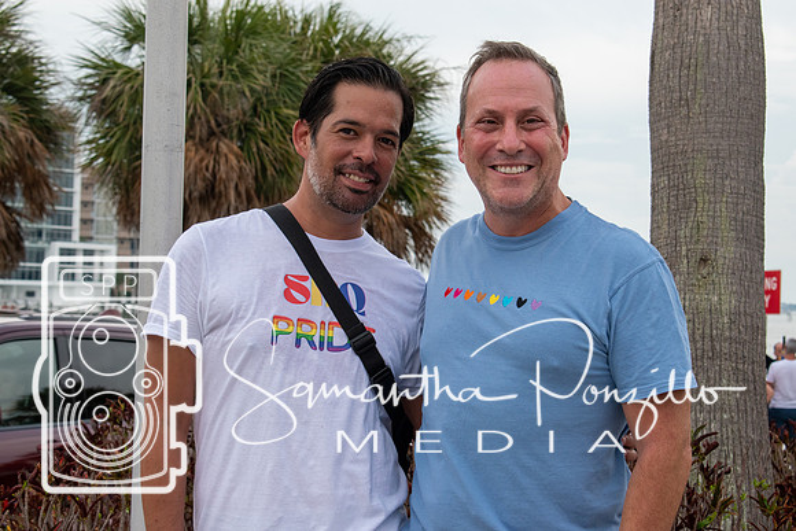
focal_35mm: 82
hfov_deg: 24.6
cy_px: 266
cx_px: 398
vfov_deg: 16.6
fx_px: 1825
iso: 400
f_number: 8
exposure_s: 1/250
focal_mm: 55
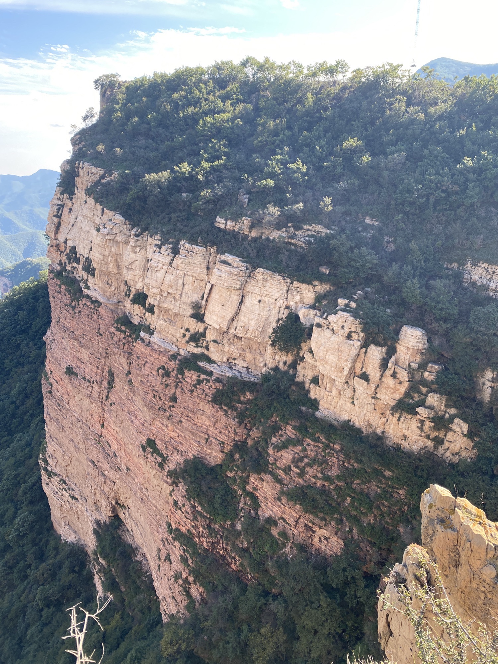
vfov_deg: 67.3
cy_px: 332
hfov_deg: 53.1
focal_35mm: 26
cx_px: 249
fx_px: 499
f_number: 1.8
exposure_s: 1/345
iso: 32
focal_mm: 4.25
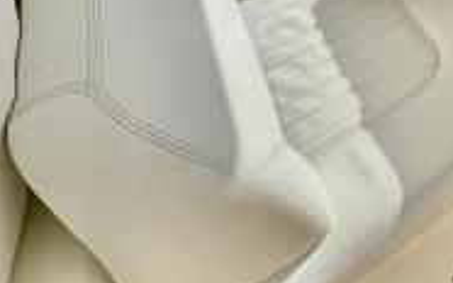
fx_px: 543
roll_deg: -0.8
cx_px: 587
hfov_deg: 33.4
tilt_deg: -34.7
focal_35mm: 44
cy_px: -140
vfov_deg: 23.4
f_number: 2.2
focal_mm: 2.22
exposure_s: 1/4132
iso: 40
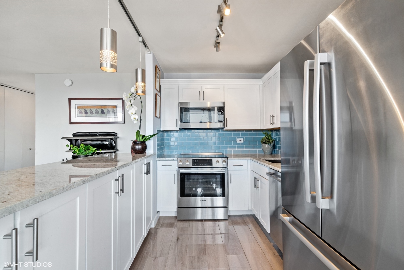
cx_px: 202
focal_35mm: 16
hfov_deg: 96.7
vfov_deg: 73.8
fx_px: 180
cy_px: 135
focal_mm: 16
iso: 320
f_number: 8
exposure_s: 1/8
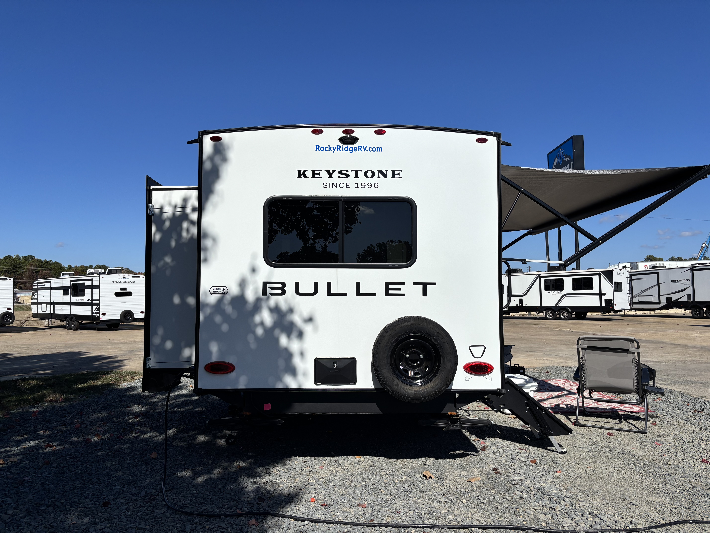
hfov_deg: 67.3
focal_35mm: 26
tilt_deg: +2.1
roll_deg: +0.9
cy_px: 266
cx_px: 355
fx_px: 533
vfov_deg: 53.1
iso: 50
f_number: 1.6
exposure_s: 1/8333
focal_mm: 5.96
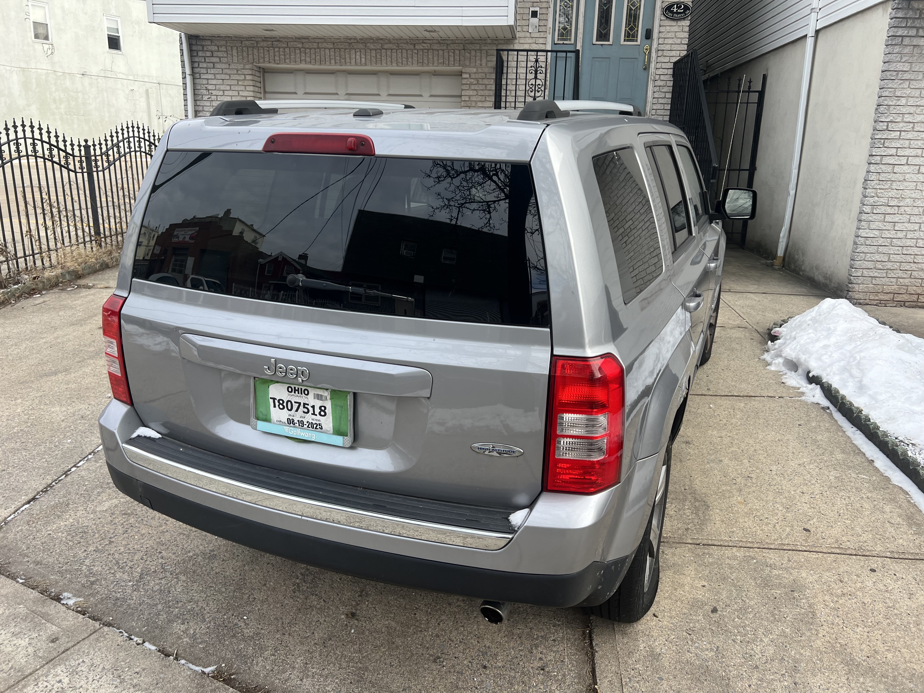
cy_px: 346
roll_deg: -2.2
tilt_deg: -15.5
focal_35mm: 26
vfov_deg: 53.1
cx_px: 462
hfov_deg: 67.3
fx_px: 694
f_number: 1.5
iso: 50
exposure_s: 1/902
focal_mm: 5.7
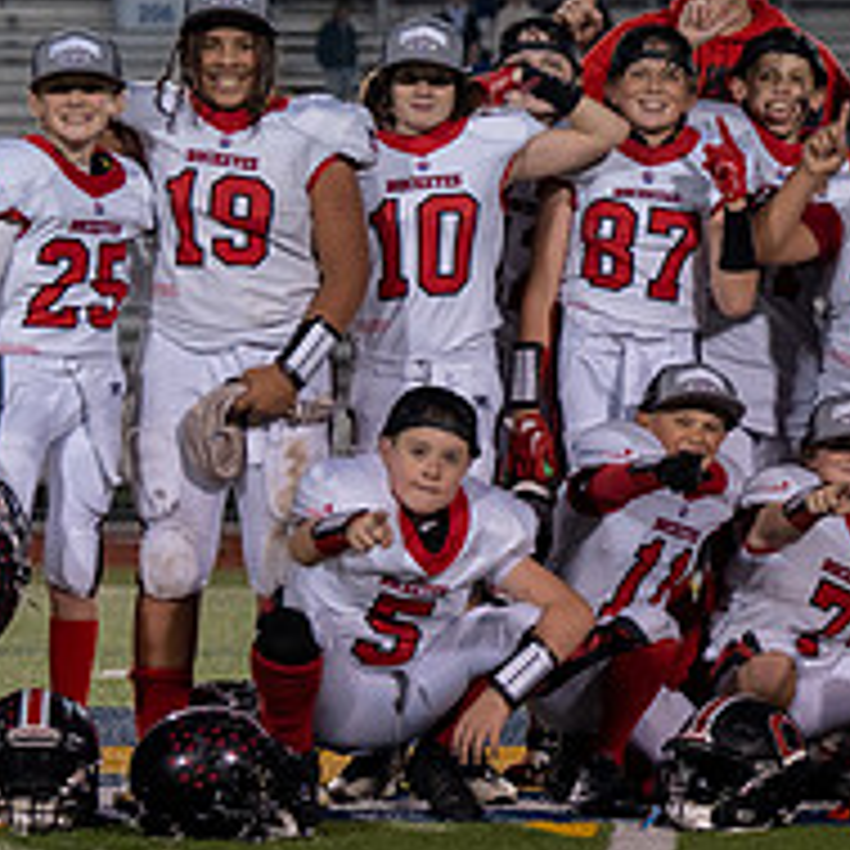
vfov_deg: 8.5
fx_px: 5751
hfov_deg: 8.4
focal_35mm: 207
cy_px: 358
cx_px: 1059
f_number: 2.8
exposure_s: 1/320
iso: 1000
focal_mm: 70
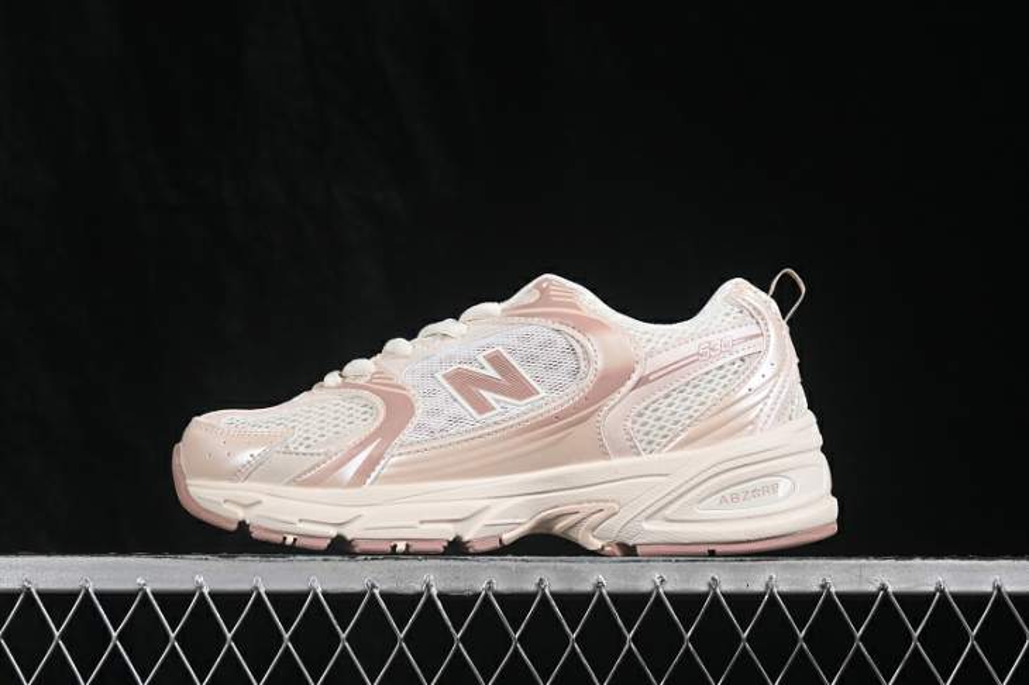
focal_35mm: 75
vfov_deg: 18.2
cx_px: 514
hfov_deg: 27.0
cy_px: 342
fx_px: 2143
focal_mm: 50
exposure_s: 1/80
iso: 160
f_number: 8
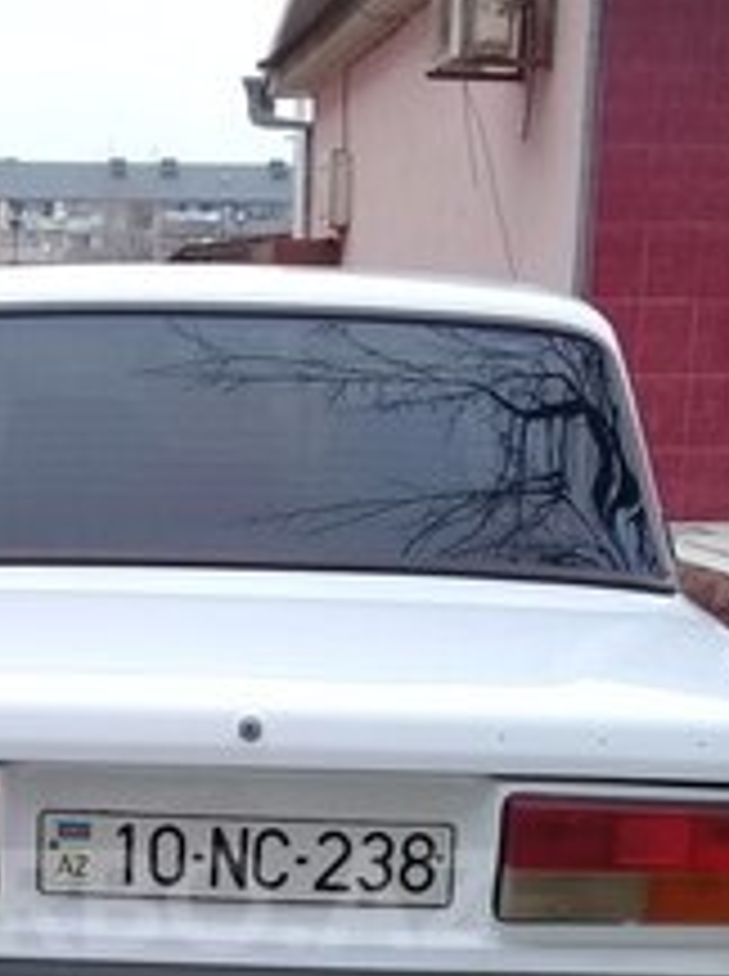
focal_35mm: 71
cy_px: 900
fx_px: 2000
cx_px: 153
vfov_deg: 26.4
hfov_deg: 20.4
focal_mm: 3.3
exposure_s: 1/161
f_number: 2.2
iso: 50
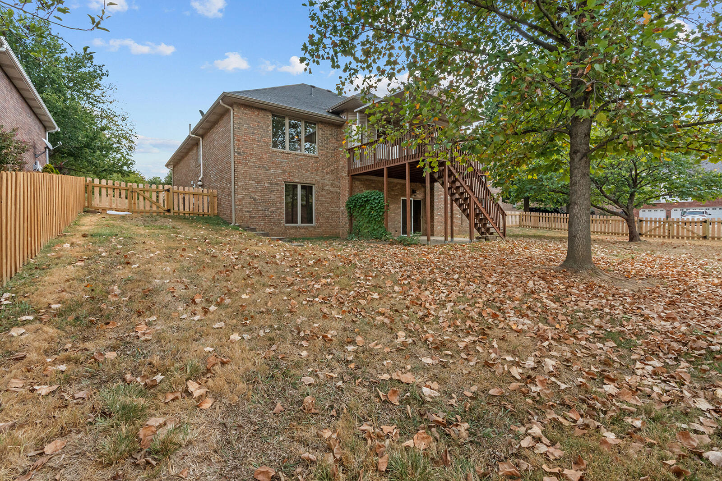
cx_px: 361
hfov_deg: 96.7
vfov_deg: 73.8
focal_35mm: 16
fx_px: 321
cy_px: 240
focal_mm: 16
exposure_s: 1/60
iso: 1000
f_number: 22
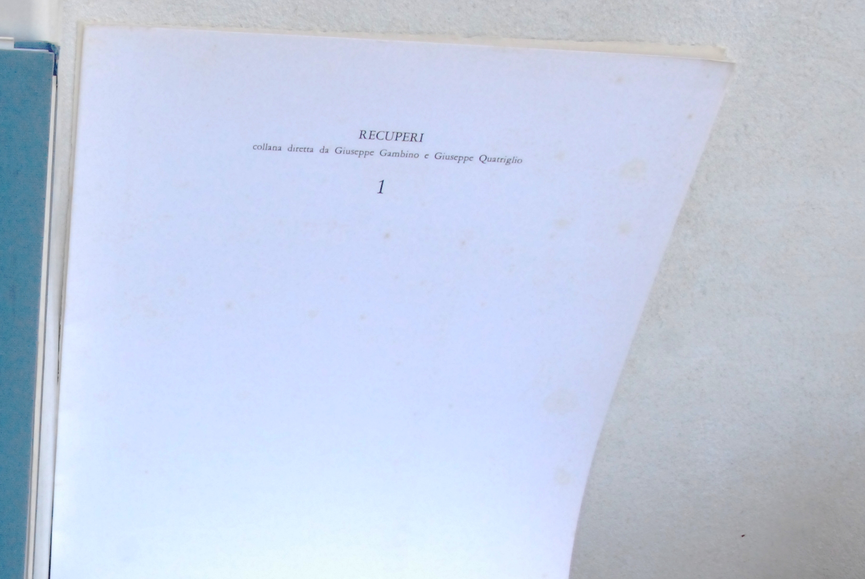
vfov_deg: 20.5
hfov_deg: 29.2
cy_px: 604
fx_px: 1540
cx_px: -10
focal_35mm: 64
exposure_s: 1/320
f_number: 10
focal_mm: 20
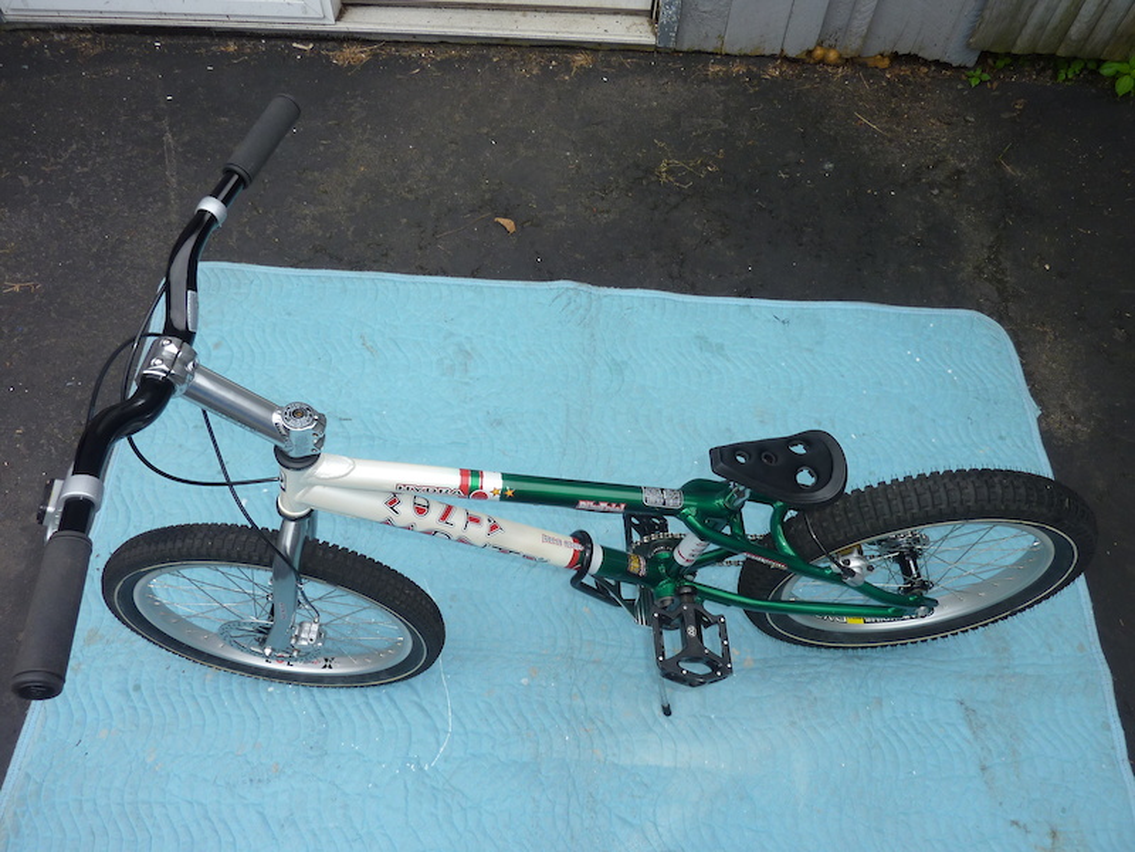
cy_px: 426
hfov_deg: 69.4
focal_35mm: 25
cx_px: 568
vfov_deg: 54.9
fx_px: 820
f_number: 3.5
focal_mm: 4.1
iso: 100
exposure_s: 1/125
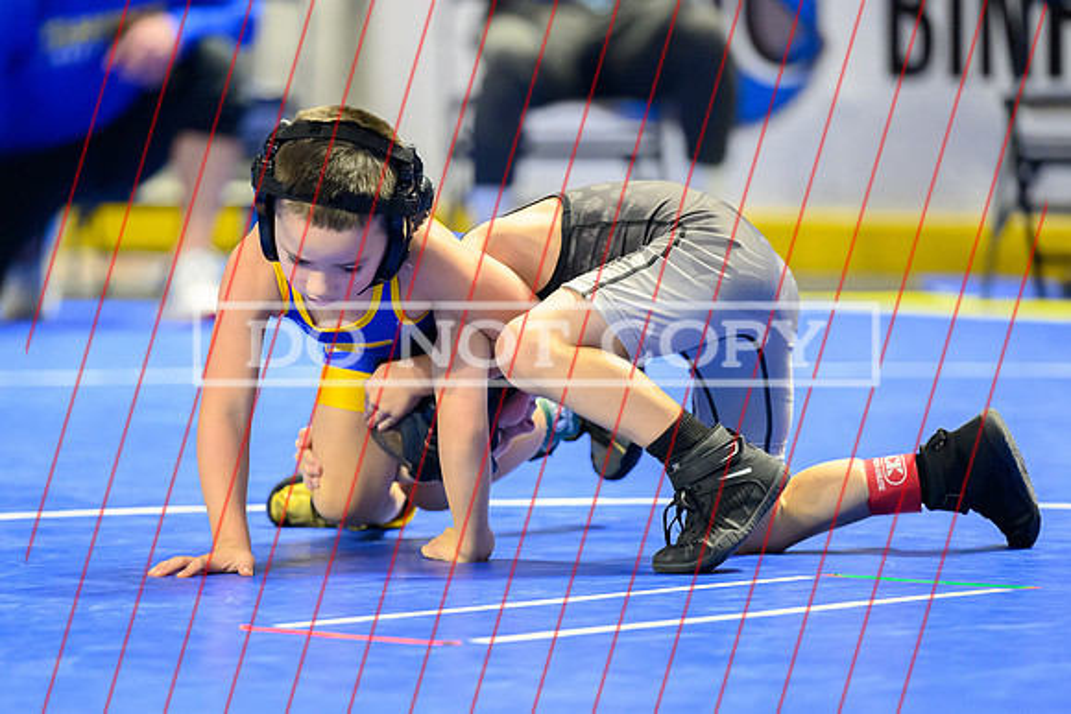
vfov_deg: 5.5
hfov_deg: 8.2
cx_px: 457
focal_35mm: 252
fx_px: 7498
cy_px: 426
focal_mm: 180
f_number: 2.8
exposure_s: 1/800
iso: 7200
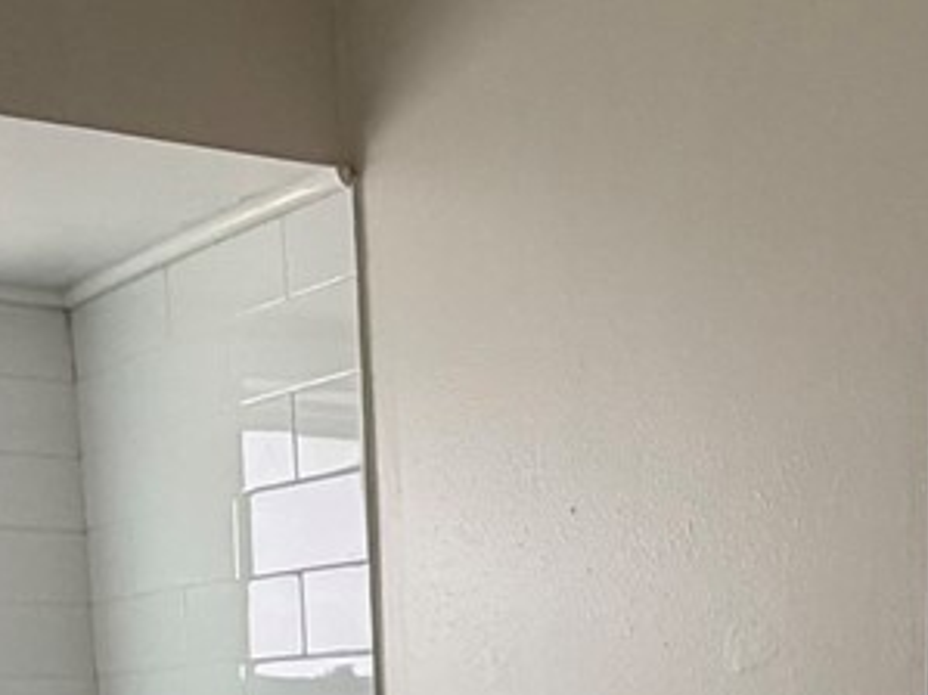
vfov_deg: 16.9
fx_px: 2010
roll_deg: +2.5
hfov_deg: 25.9
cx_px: 559
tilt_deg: -13.0
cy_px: 1164
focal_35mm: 75
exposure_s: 1/121
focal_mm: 2.22
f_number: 2.2
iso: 320
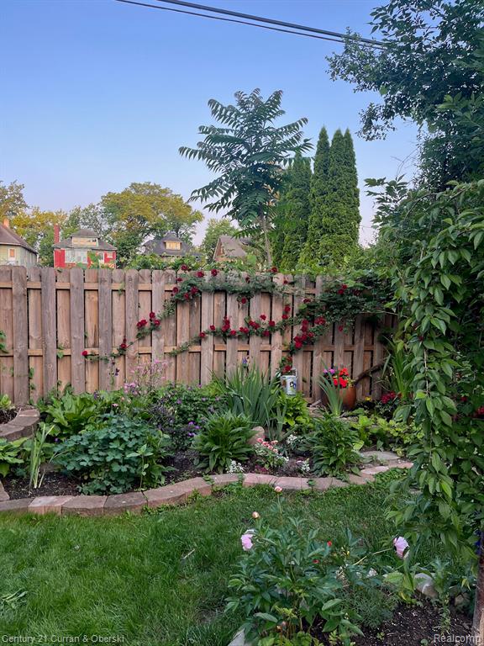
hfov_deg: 53.1
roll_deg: -1.4
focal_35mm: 26
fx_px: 485
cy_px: 323
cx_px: 242
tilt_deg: -5.6
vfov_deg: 67.3
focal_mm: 5.1
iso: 40
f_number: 1.6
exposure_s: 1/152
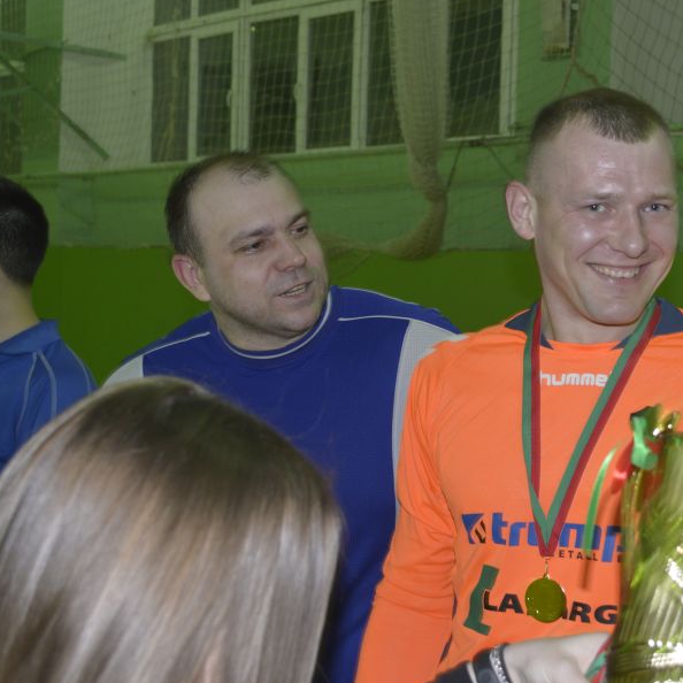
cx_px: 529
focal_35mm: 60
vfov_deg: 28.6
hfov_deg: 28.1
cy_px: 318
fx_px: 1339
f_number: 4.5
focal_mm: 28
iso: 450
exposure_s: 1/15
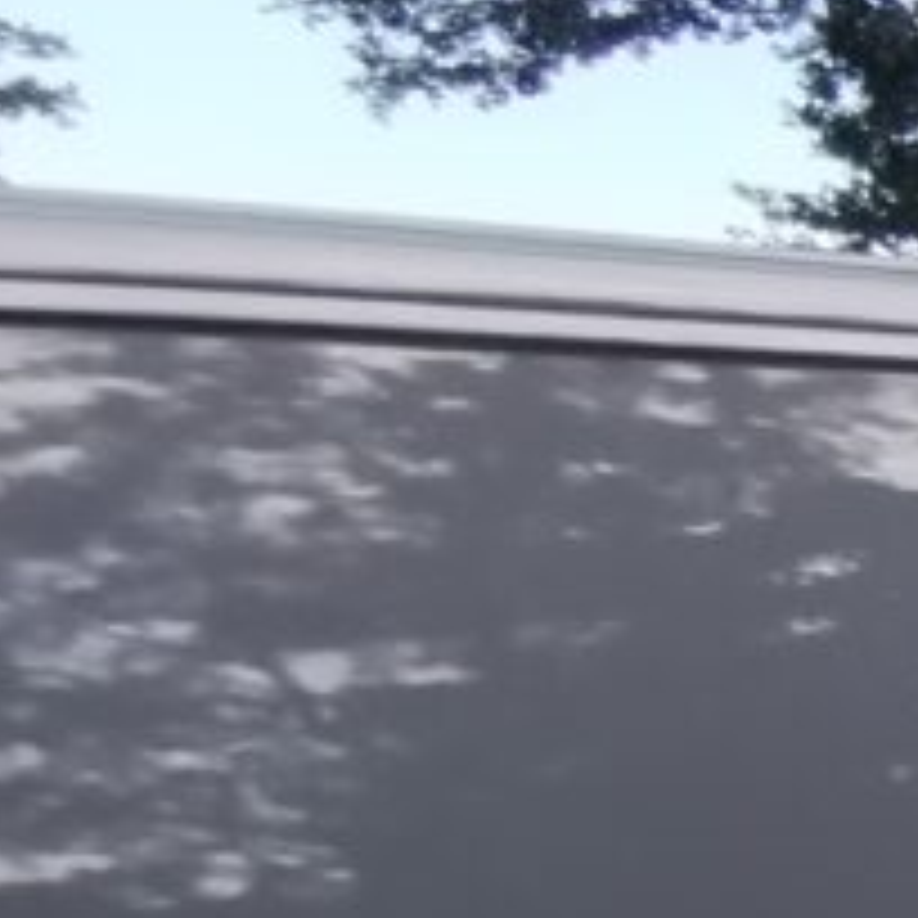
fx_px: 2910
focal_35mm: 97
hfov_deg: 9.9
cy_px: 1076
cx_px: 3114
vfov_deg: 17.2
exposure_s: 1/420
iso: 50
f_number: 2.2
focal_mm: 2.35
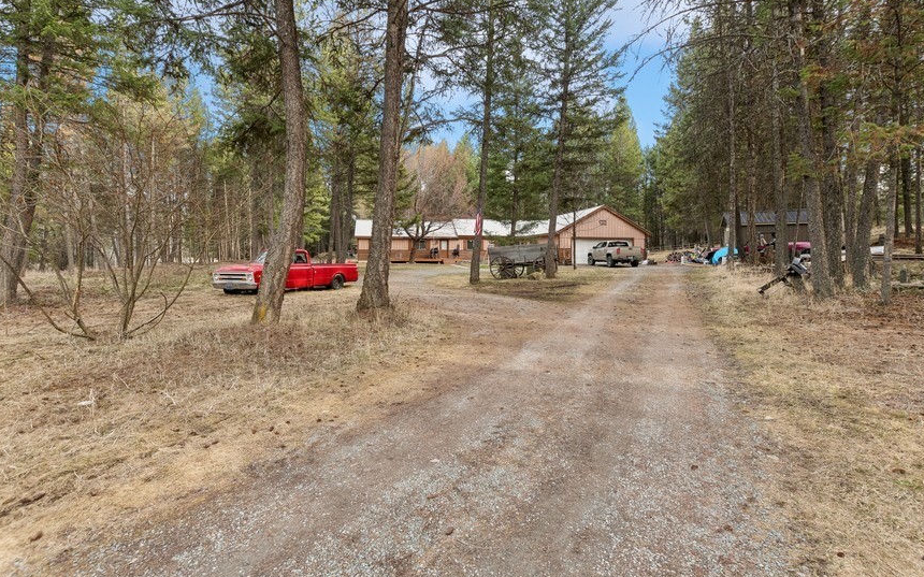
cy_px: 259
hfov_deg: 97.8
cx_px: 464
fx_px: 403
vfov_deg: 71.0
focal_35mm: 16
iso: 200
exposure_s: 1/125
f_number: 6.3
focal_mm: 10
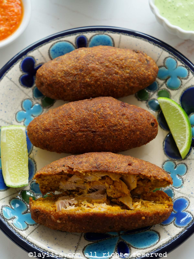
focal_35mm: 92
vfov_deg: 21.3
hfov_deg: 16.1
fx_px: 687
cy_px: 130
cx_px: 97
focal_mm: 46
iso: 320
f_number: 3.9
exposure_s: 1/100
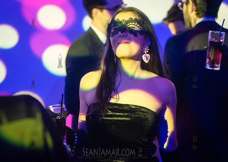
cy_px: 86
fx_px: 749
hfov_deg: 17.3
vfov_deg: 12.3
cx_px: 100
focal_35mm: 116
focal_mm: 105
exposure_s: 1/100
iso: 8000
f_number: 3.5
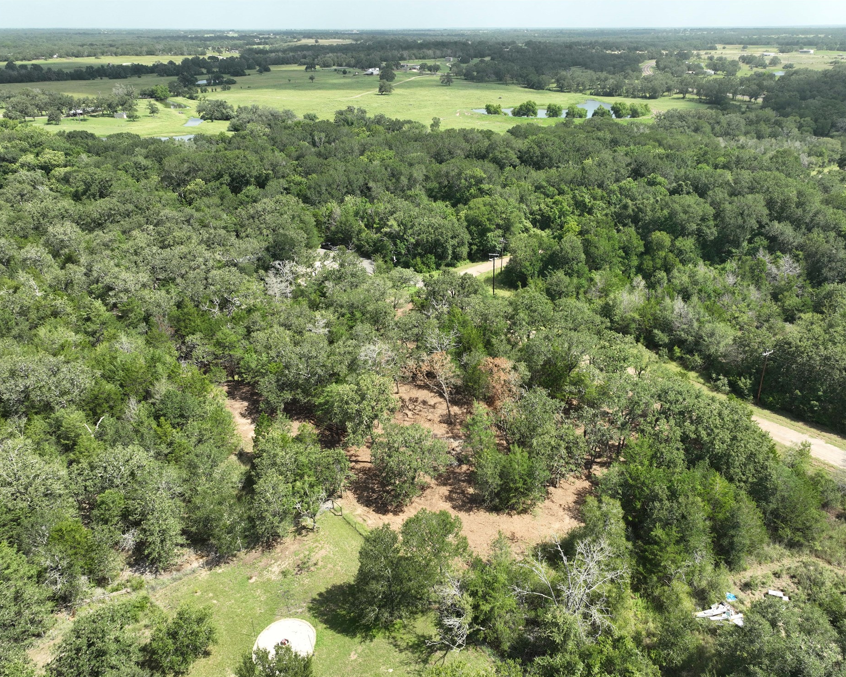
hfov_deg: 65.9
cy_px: 351
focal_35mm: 26
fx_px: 651
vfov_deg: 54.9
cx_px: 466
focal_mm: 12.29
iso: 100
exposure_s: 1/1000
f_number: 2.8
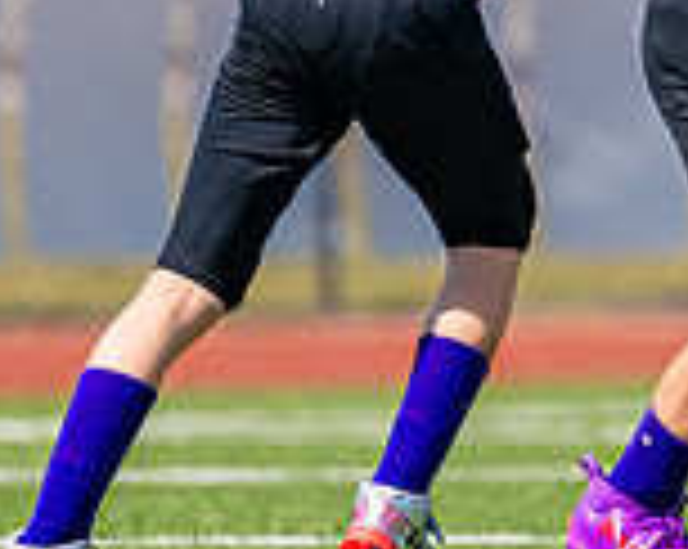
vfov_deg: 1.4
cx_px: 857
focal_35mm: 1088
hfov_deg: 1.8
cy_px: -92
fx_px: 22126
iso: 100
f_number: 2.8
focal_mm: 200
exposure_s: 1/2000
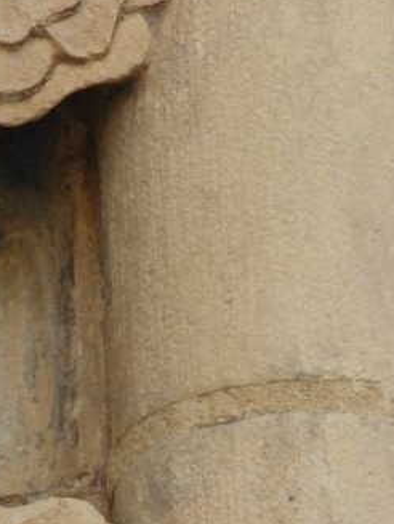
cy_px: 413
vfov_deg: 3.5
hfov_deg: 2.6
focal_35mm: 563
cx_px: -67
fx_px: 8527
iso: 110
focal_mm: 32.2
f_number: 5.3
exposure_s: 1/60
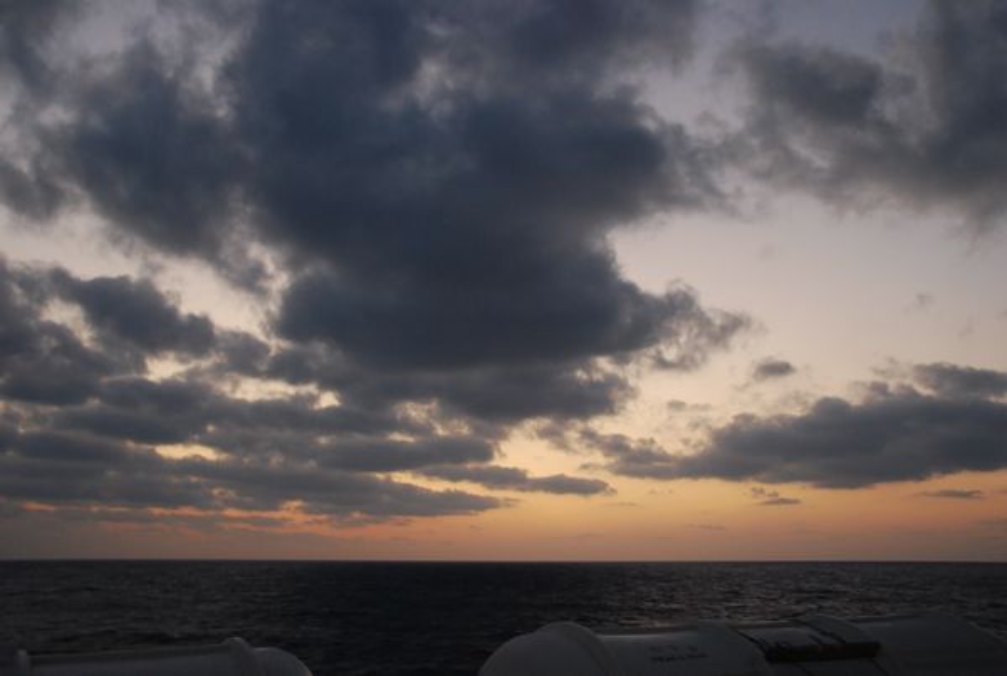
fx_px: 1051
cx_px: 504
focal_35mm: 38
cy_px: 338
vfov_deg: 35.7
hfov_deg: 51.2
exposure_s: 1/30
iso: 560
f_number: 4
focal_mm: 25
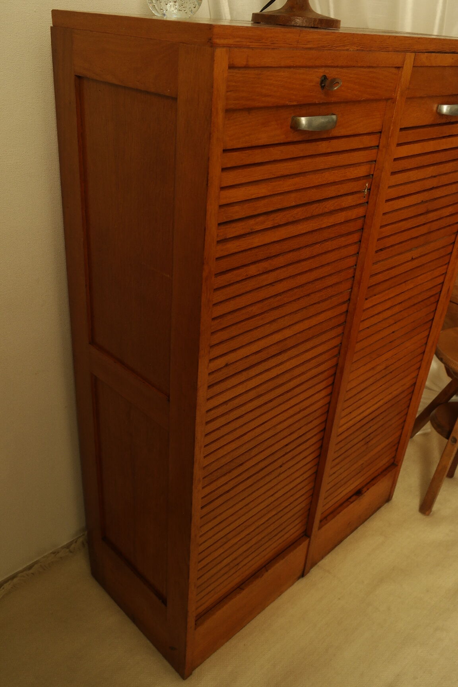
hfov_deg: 43.6
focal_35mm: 30
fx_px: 572
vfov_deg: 61.9
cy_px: 344
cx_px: 229
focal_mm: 20
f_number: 5.6
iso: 400
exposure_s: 1/30
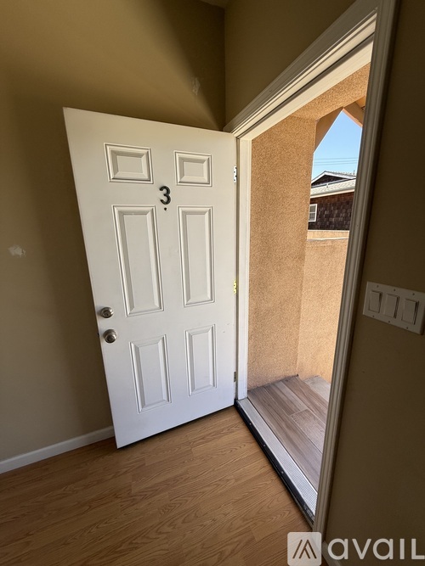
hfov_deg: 85.7
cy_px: 283
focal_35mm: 14
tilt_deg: -14.5
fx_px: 229
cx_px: 212
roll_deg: +0.9
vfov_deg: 102.1
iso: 64
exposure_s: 1/502
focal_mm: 2.22
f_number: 2.2
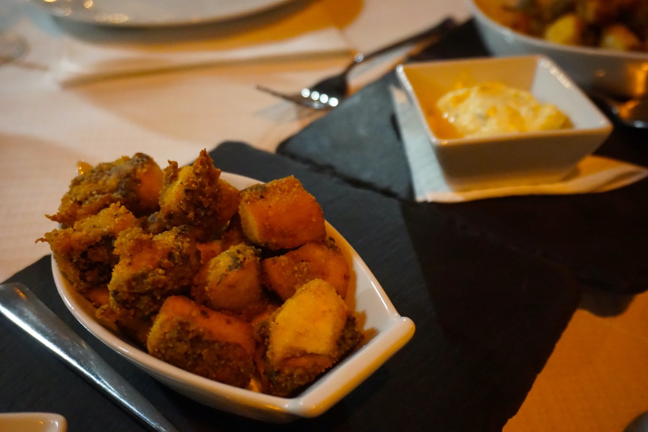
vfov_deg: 35.5
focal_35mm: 38
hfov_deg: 51.3
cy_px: 216
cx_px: 324
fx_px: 675
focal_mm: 25
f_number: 4.5
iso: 5000
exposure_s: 1/125
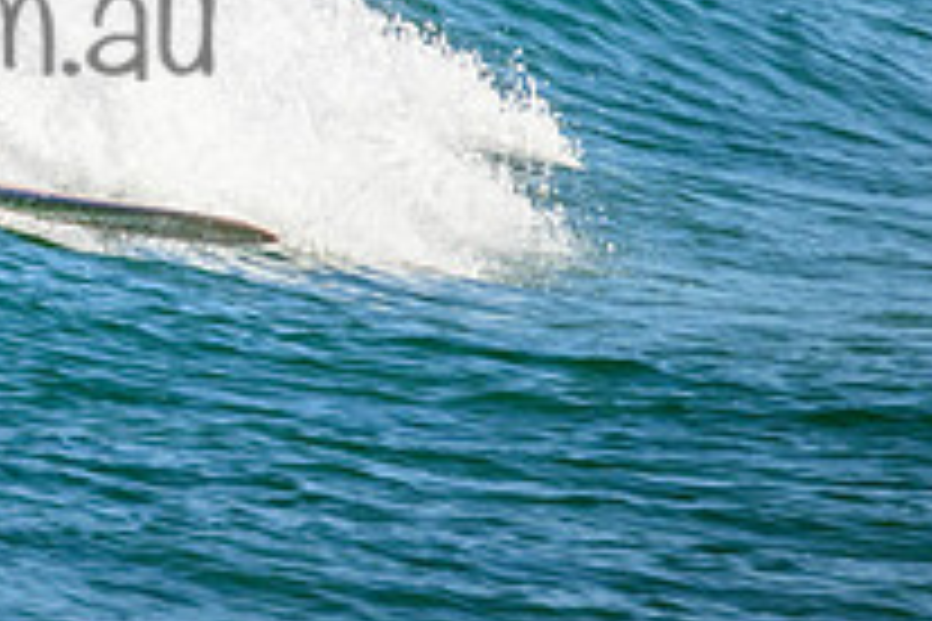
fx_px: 58064
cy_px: -29
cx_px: -261
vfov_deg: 0.6
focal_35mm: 2243
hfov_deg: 0.9
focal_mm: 800
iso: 1400
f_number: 11
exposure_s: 1/2000
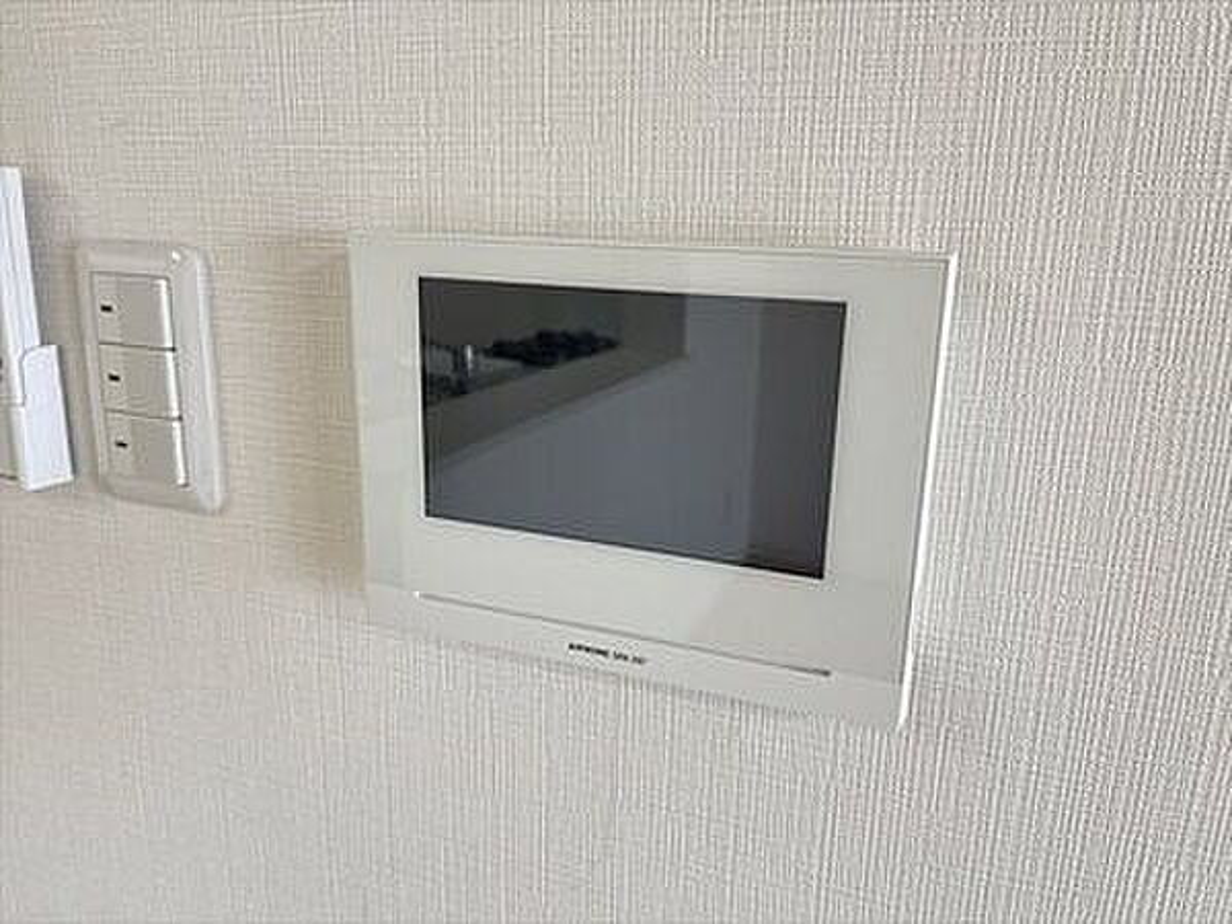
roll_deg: -1.2
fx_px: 925
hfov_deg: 67.3
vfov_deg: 53.1
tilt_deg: -16.2
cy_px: 462
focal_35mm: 26
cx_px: 616
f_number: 1.6
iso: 125
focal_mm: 5.1
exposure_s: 1/121
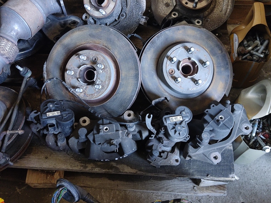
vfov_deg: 41.8
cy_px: 102
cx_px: 136
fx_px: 266
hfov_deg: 54.0
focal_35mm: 34
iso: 740
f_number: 1.79
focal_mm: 4.71
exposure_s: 1/25
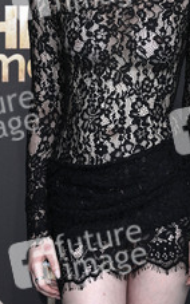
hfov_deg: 8.9
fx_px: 1217
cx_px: 116
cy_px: 56
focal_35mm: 147
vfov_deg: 14.1
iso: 320
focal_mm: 82
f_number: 5.6
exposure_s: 1/250
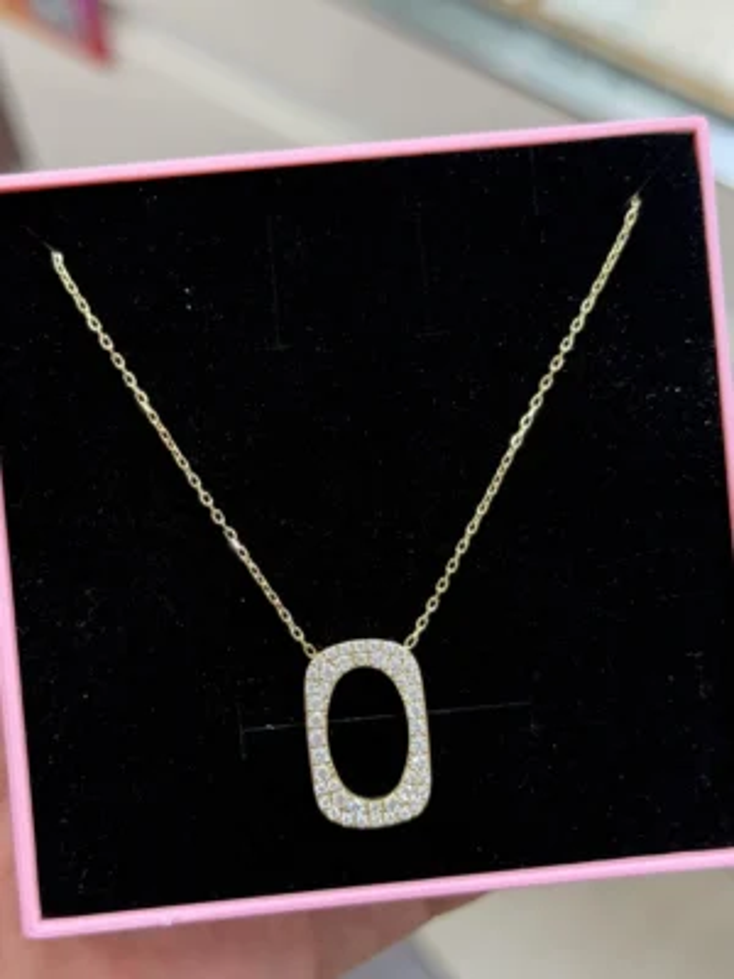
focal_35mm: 48
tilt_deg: -58.2
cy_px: 490
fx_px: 1357
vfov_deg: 39.7
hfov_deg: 30.3
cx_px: 367
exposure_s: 1/100
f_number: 1.78
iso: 64
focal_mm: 6.76
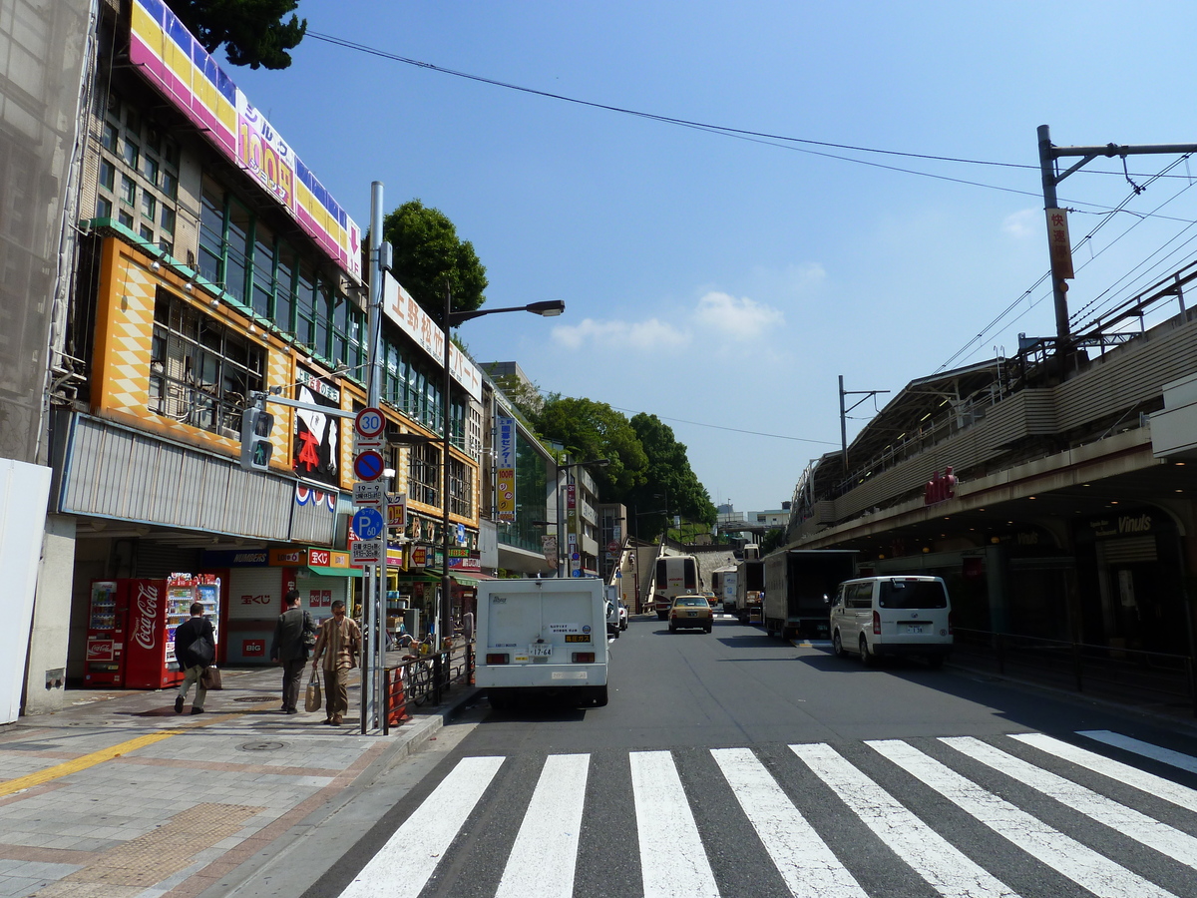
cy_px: 449
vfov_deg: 54.9
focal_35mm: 25
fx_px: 864
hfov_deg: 69.4
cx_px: 598
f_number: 5.6
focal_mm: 4.1
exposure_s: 1/400
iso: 80
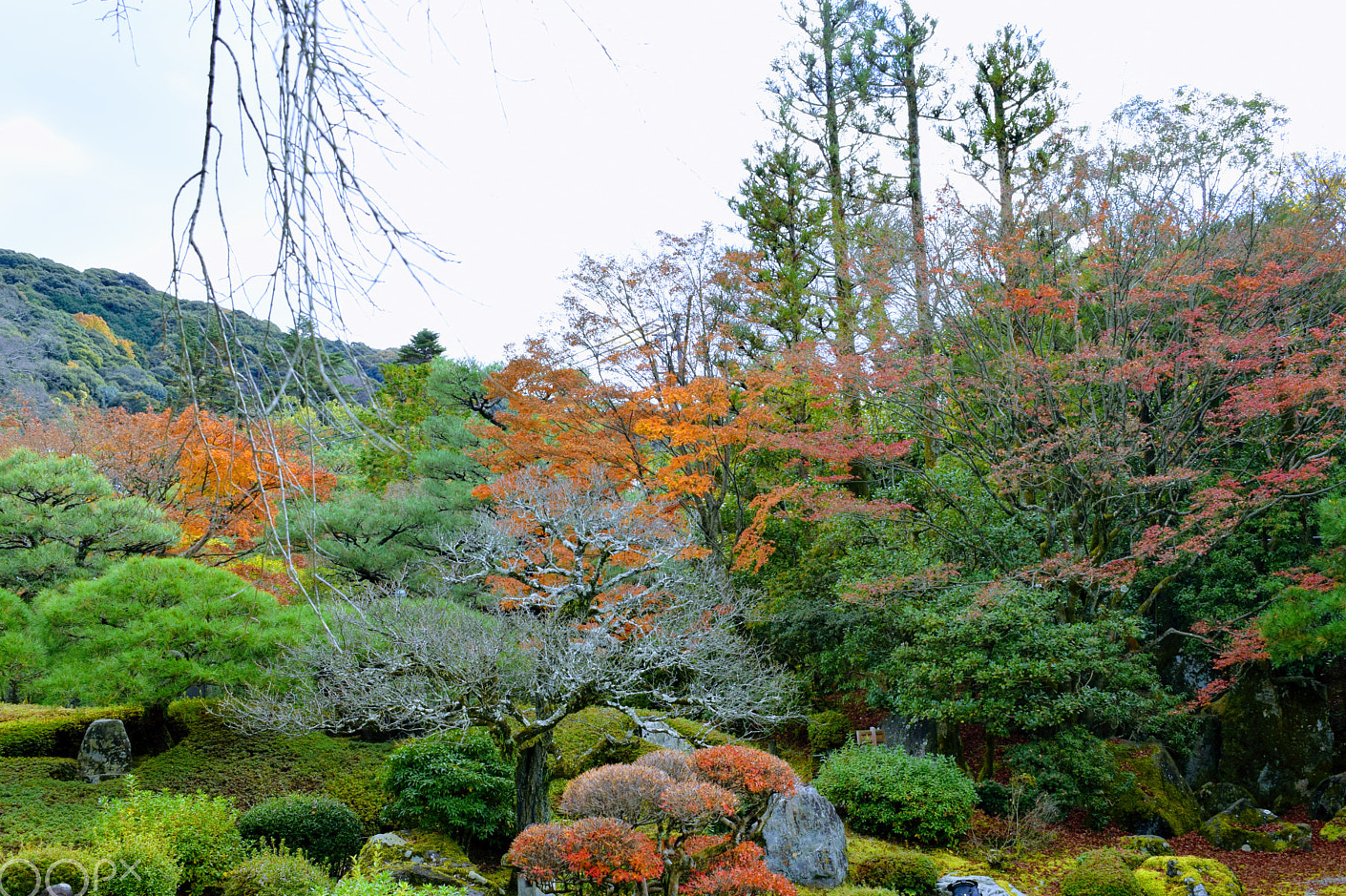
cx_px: 668
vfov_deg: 31.4
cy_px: 497
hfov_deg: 45.9
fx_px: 1591
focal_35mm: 43
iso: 400
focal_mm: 25
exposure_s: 1/250
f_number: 8
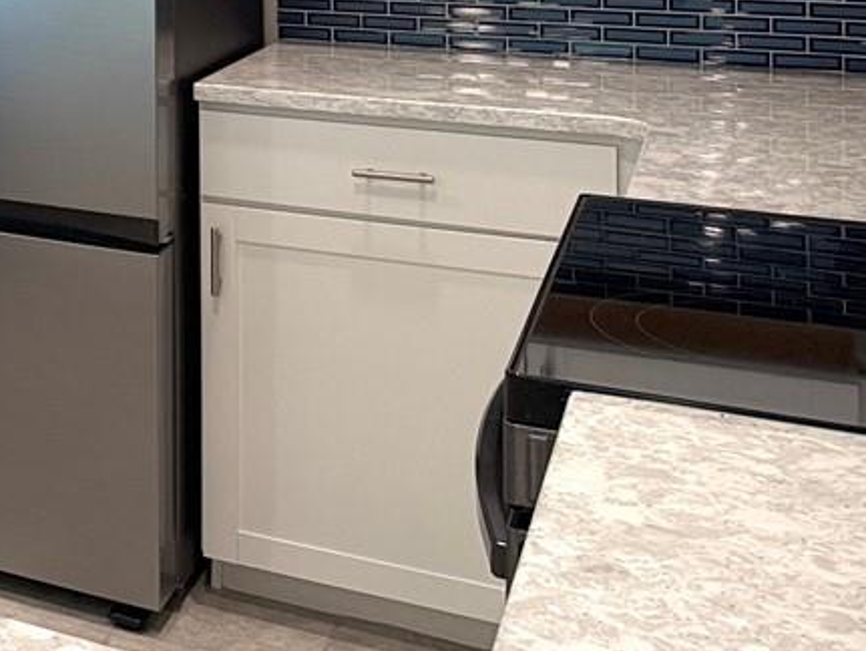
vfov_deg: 15.9
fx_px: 2228
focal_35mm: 89
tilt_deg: -0.7
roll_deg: +0.7
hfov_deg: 18.7
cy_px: -167
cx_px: -532
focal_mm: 6.76
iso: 160
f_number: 1.78
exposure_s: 1/120
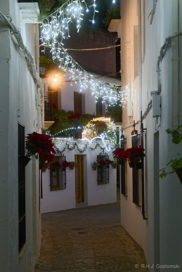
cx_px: 91
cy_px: 136
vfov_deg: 30.1
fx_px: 508
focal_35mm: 67
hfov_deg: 20.3
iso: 6400
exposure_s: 1/100
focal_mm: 67
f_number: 11
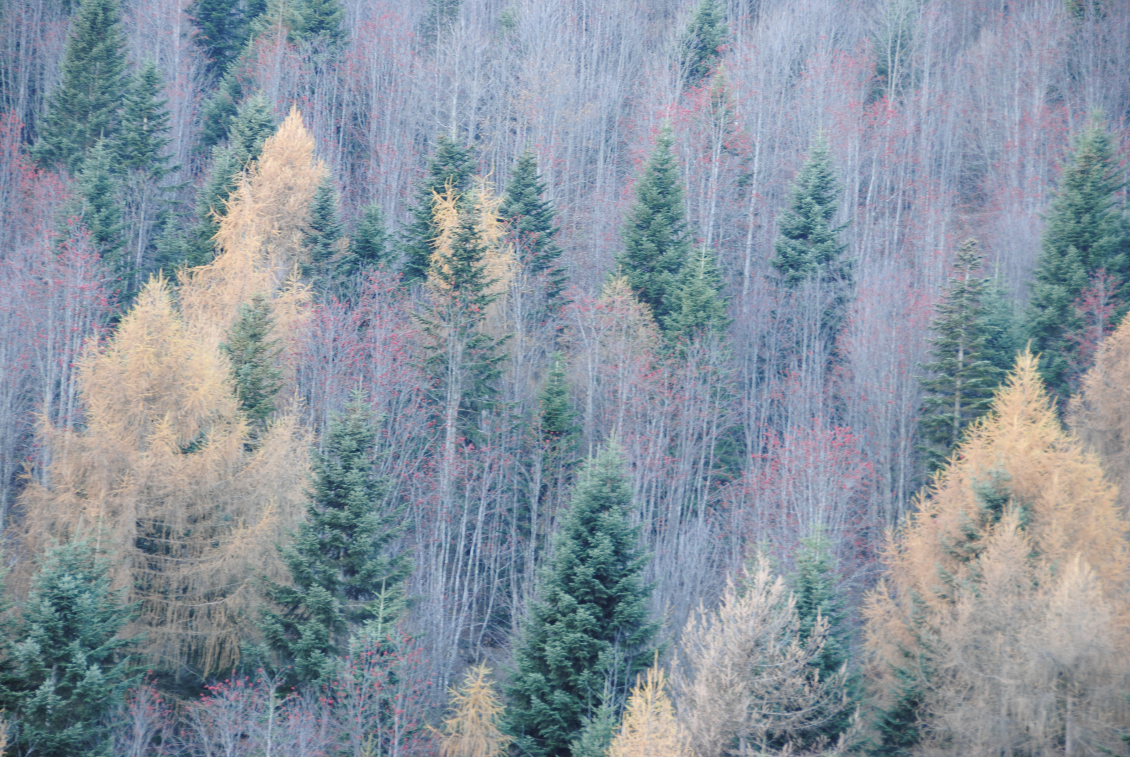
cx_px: 565
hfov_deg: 14.4
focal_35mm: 142
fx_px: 4478
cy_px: 378
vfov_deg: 9.7
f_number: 5.3
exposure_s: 1/13
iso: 100
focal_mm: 95
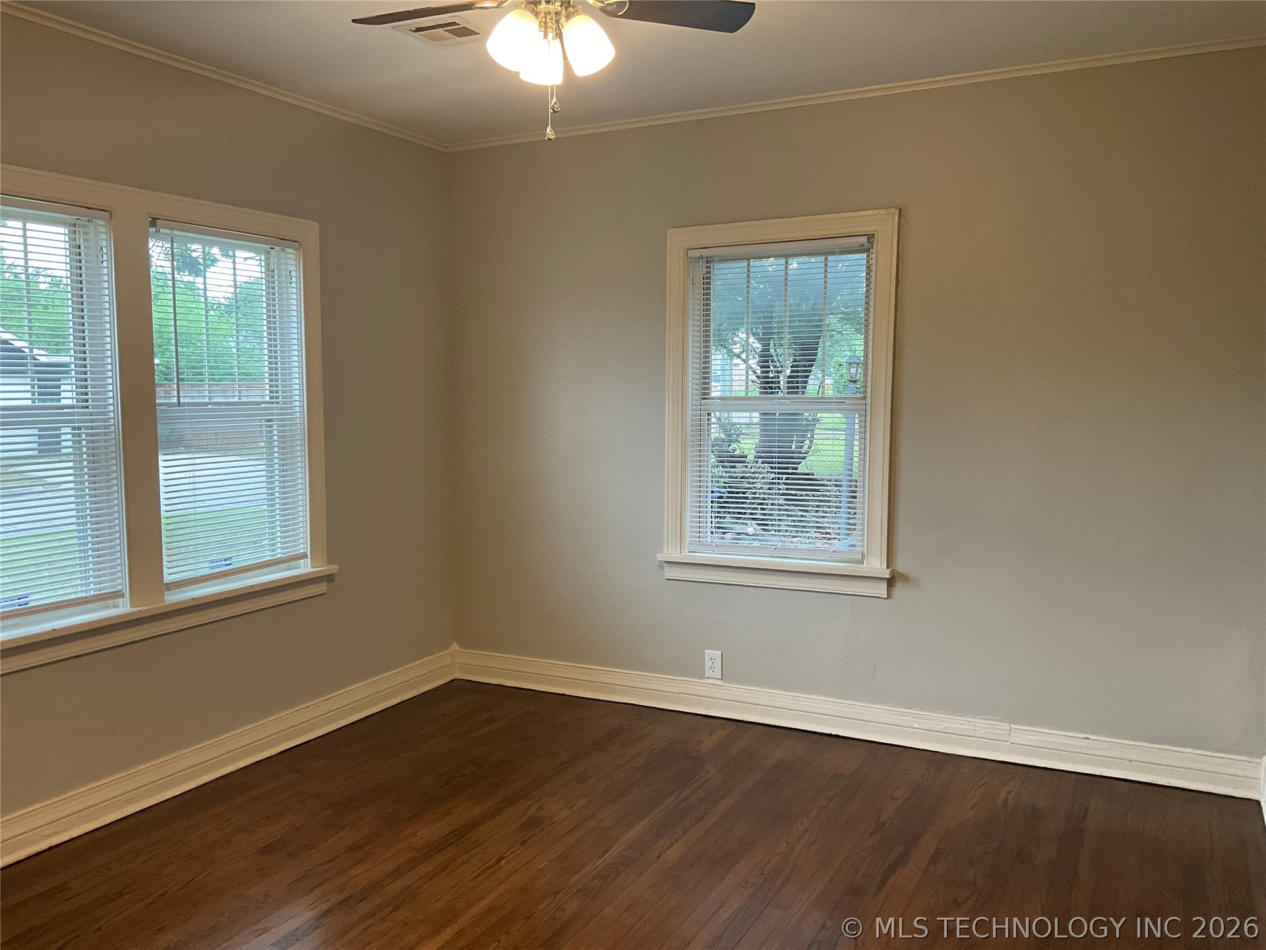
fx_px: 1061
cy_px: 475
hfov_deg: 61.7
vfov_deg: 48.2
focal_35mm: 29
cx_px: 633
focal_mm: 3
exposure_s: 1/60
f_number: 1.8
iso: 80
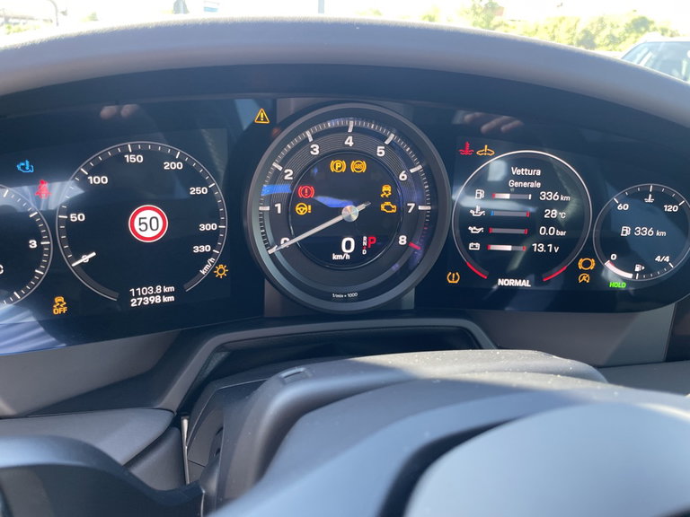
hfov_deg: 67.3
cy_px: 258
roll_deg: -2.5
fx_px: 518
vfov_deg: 53.1
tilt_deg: -22.0
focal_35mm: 26
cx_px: 345
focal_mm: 4.2
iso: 125
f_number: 1.6
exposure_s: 1/121
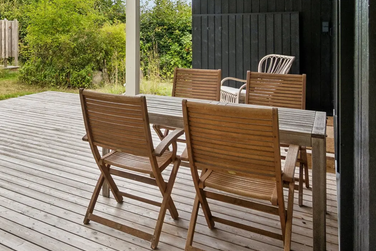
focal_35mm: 36
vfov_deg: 35.5
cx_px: 36
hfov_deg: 47.7
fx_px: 375
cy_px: 42
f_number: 8
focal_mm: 13
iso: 200
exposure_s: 1/125
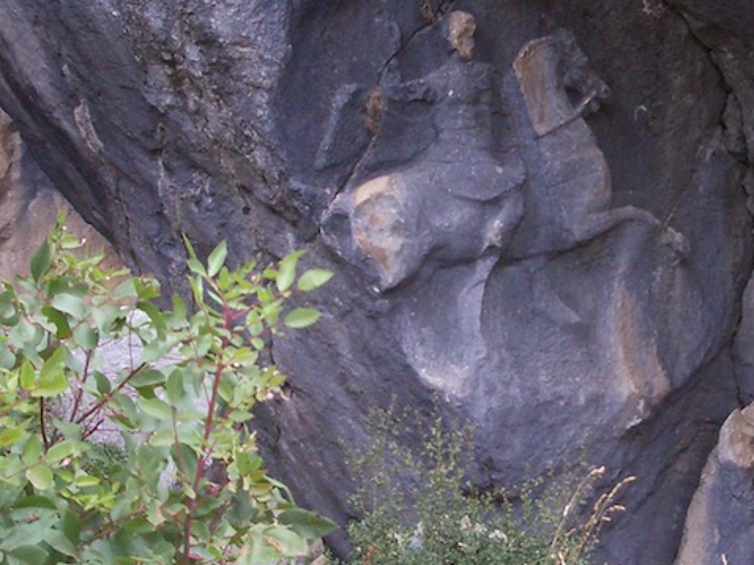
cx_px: 468
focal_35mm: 75
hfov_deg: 25.9
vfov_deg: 19.6
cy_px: 267
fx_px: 1633
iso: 200
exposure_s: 1/60
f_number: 2.6
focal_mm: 5.8
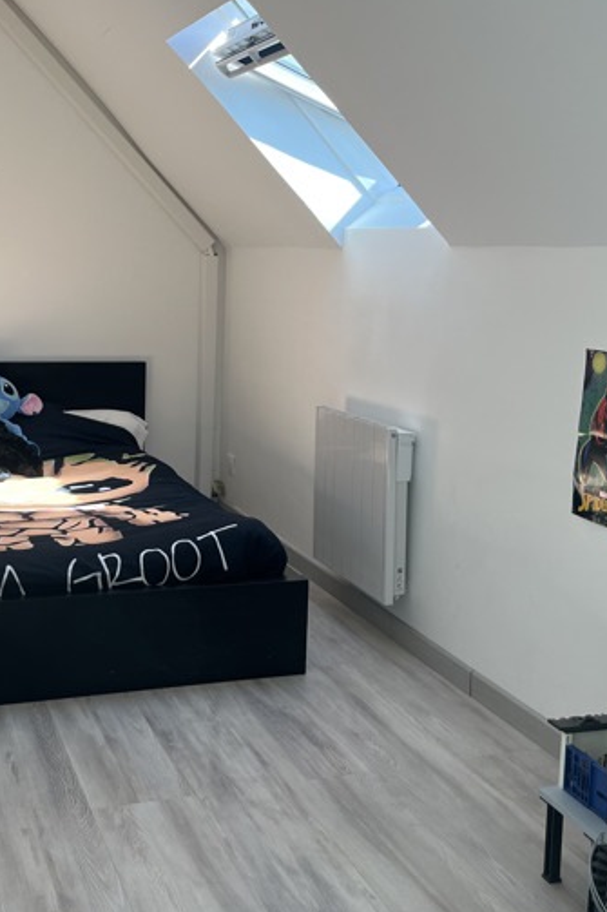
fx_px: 1088
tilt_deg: -8.0
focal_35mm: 43
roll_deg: -1.2
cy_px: 404
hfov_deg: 31.0
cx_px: 221
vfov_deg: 45.4
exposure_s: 1/240
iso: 40
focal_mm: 5.1
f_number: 1.6
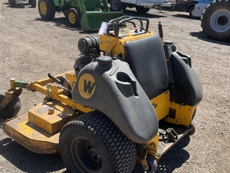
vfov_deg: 36.8
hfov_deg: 47.8
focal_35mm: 39
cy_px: 94
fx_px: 259
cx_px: 114
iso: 25
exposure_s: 1/997
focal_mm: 3
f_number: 1.8
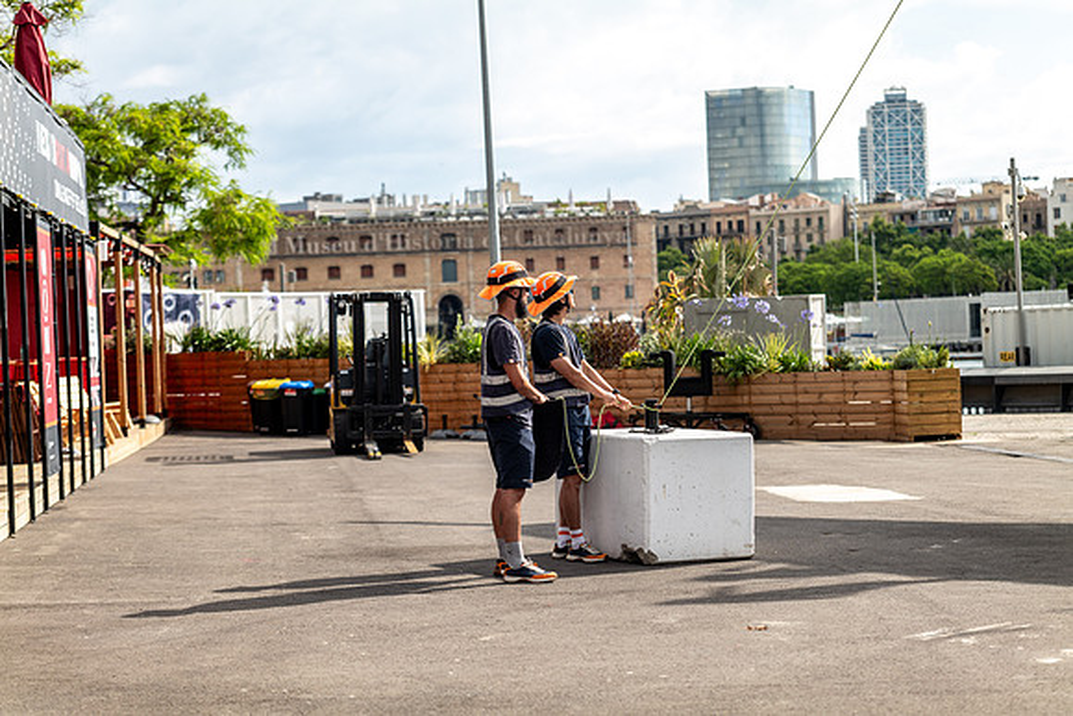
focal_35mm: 70
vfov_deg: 19.5
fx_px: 2087
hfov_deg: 28.8
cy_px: 358
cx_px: 536
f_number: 3.2
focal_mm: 70
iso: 100
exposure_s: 1/1000
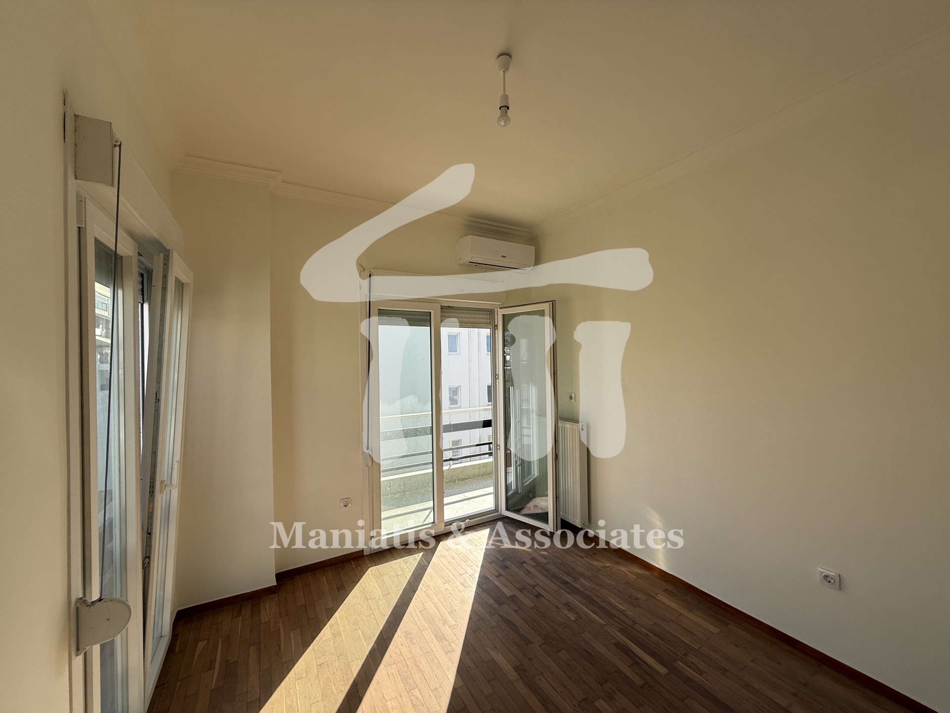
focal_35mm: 14
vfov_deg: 85.7
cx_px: 475
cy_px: 356
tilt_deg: +0.2
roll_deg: +0.6
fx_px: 384
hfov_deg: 102.1
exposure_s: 1/574
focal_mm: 2.22
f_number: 2.2
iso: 50
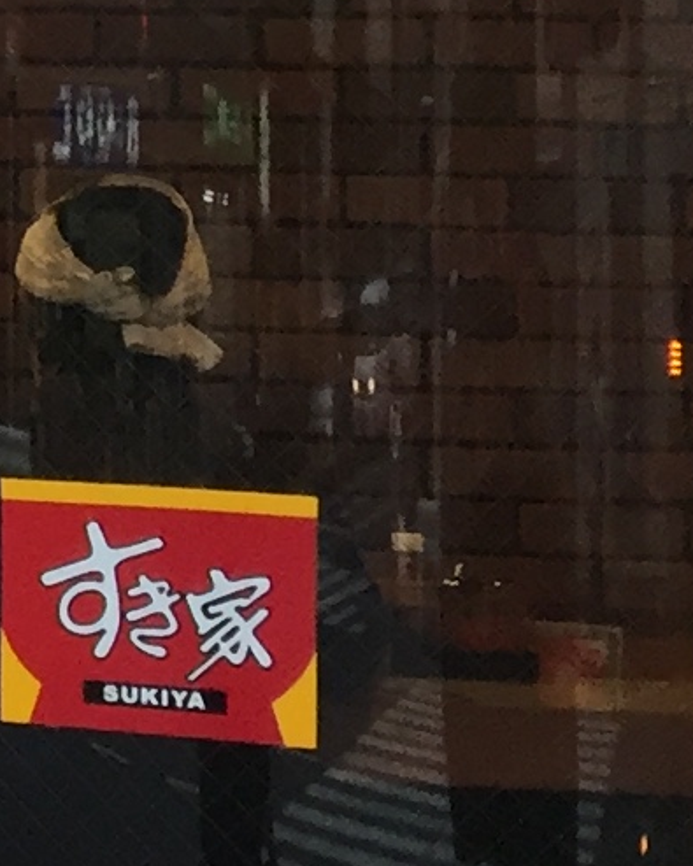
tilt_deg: +2.3
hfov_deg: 6.7
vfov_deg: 10.2
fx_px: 4796
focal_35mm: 187
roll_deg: -1.7
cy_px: -65
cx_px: -1947
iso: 32
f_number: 2.2
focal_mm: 4.15
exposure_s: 1/40
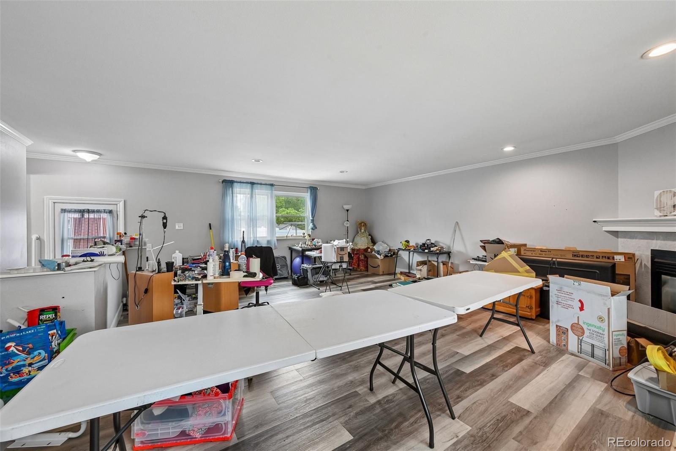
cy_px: 226
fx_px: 263
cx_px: 338
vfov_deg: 81.2
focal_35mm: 14
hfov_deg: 104.3
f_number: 10
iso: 400
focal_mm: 14
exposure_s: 1/13
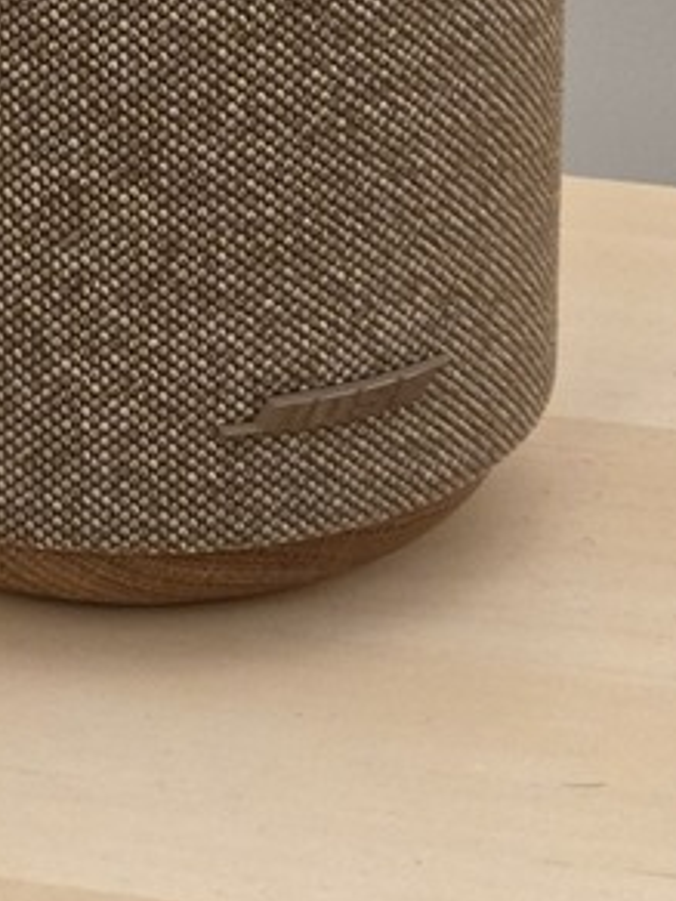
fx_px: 6405
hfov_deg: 6.0
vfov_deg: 8.0
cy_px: -250
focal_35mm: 246
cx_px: -49
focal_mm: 7
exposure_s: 1/120
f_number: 2.4
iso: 250
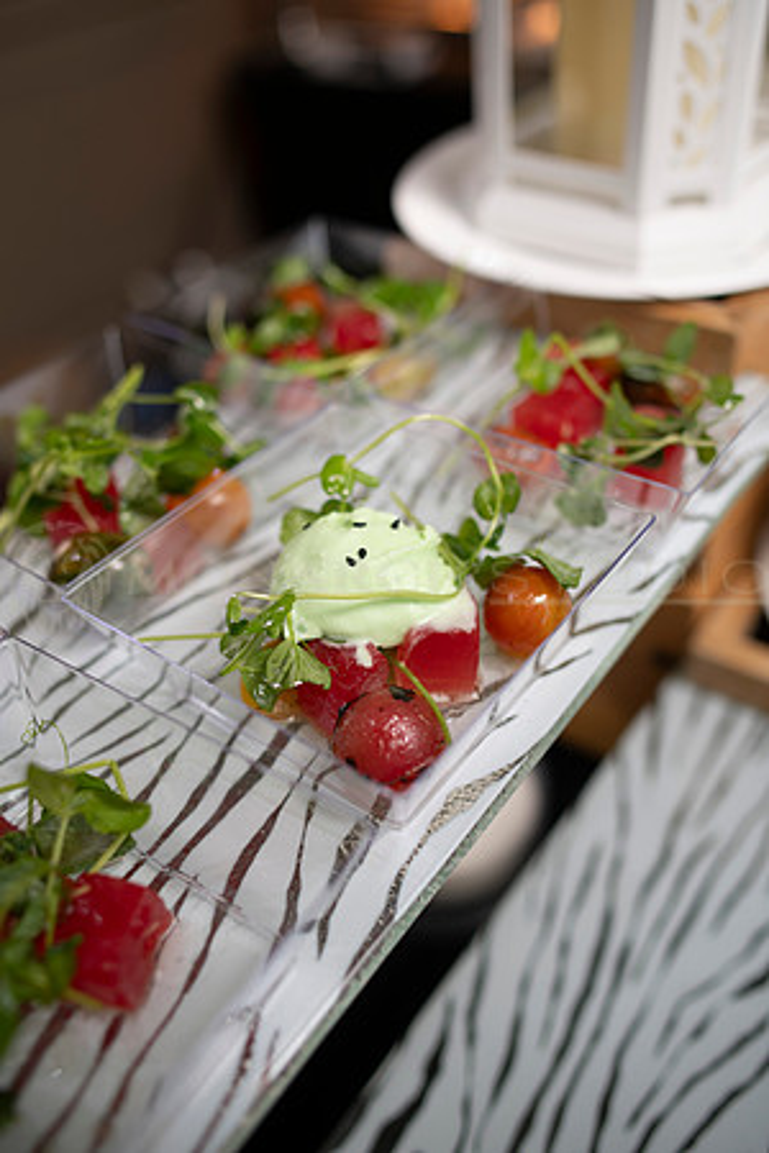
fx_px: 897
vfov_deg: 65.5
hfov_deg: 46.4
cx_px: 384
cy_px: 576
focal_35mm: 28
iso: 160
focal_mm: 28
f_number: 2.5
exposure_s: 1/100
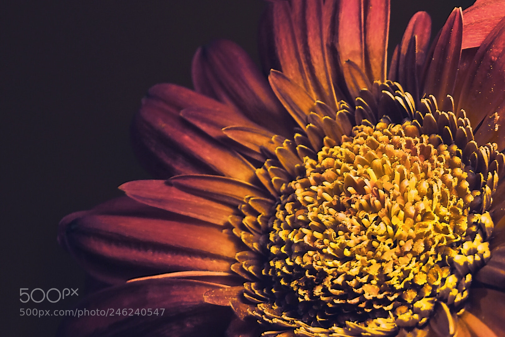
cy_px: 168
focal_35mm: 158
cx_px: 252
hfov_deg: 13.0
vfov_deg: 8.7
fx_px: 2209
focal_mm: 105
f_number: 18
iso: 6400
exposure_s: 1/60
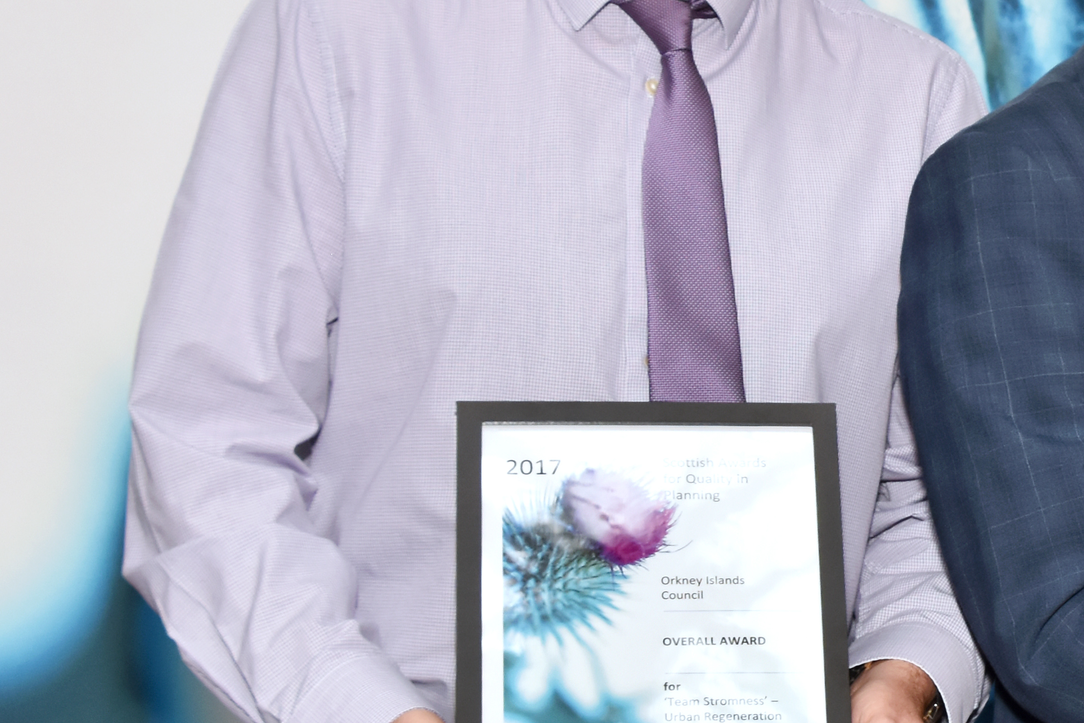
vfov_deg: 9.2
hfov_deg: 13.5
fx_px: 4486
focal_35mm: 149
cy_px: 306
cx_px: 1176
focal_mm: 40
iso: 640
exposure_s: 1/100
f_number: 7.1
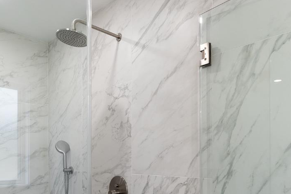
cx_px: 163
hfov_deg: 58.6
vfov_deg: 39.3
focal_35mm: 32
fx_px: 259
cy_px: 159
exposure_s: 1/25
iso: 400
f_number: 9
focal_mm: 15
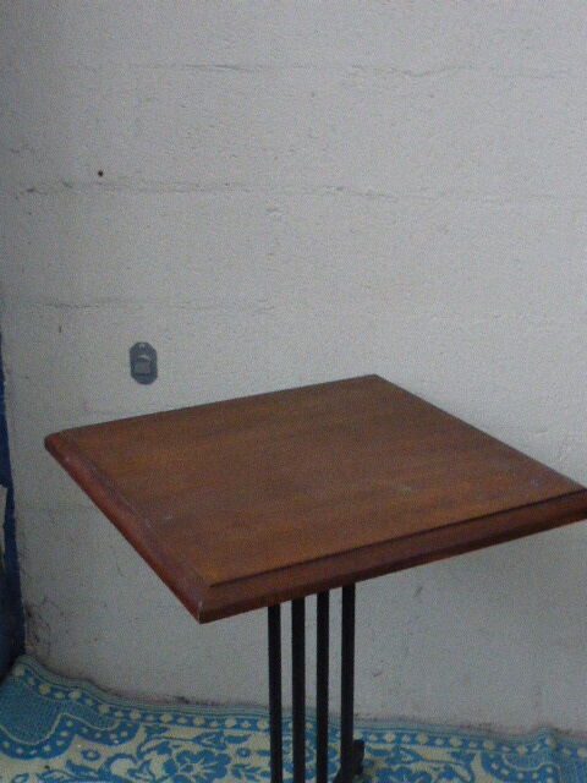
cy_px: 392
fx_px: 1289
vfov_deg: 33.8
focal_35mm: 57
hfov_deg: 25.7
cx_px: 294
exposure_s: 1/8
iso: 1250
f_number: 4.6
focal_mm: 9.7
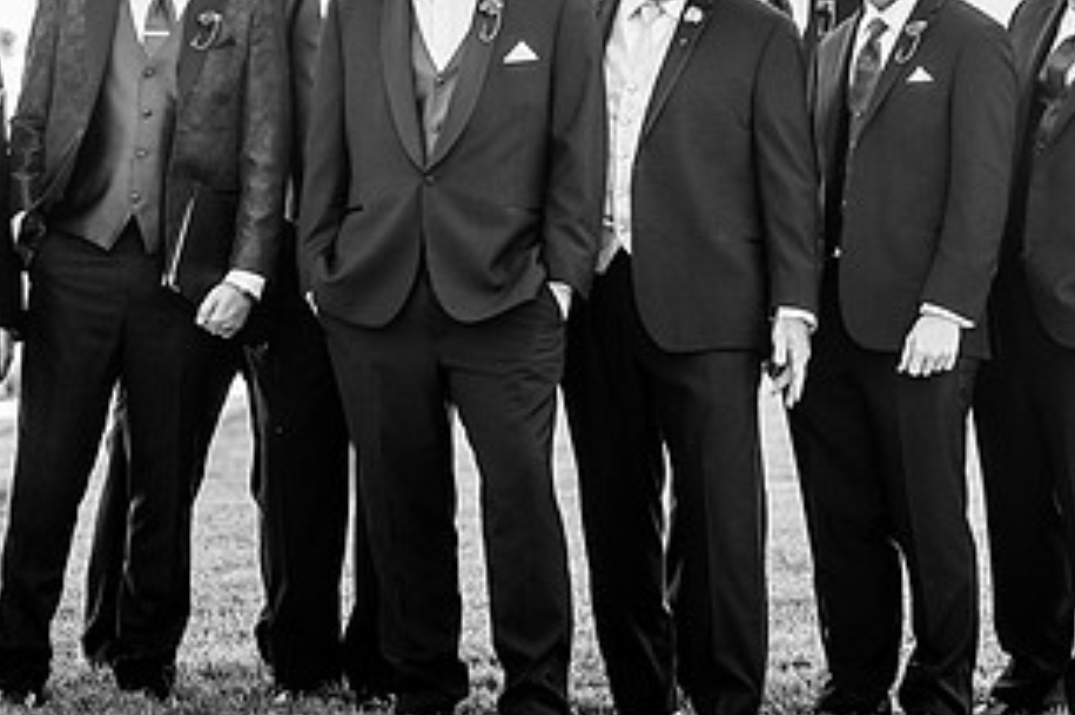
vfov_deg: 6.9
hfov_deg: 10.3
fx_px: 5969
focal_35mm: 200
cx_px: 532
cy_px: 192
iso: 400
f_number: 2.8
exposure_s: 1/1600
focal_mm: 105
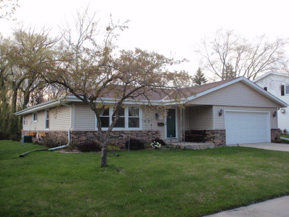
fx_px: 284
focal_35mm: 34
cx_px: 144
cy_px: 108
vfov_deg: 41.8
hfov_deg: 54.0
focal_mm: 6.07
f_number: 3.5
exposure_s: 1/80
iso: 64
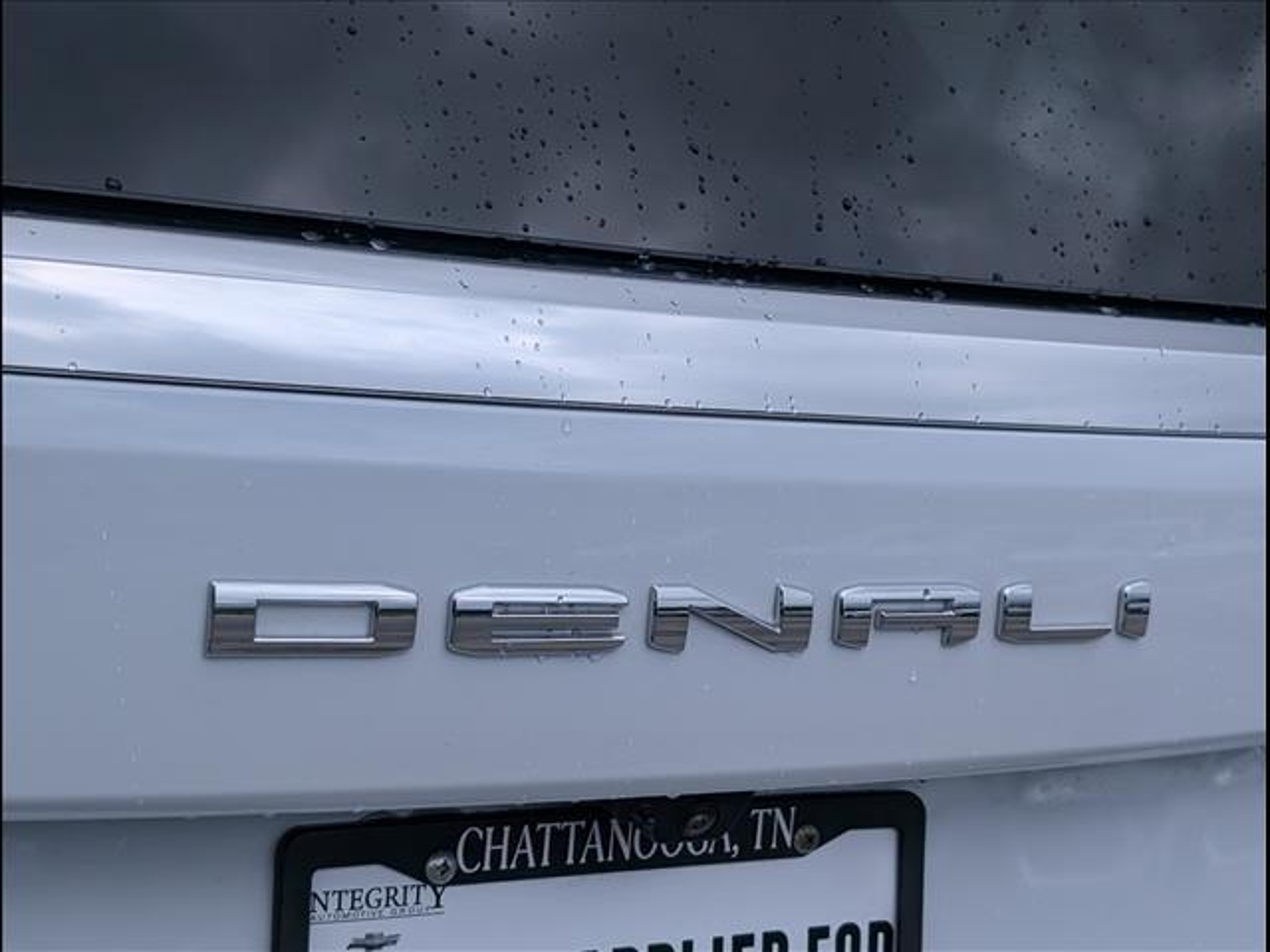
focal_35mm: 49
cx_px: 635
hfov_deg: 38.9
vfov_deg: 29.7
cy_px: 476
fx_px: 1798
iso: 24
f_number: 1.68
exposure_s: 1/5000
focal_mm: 6.9
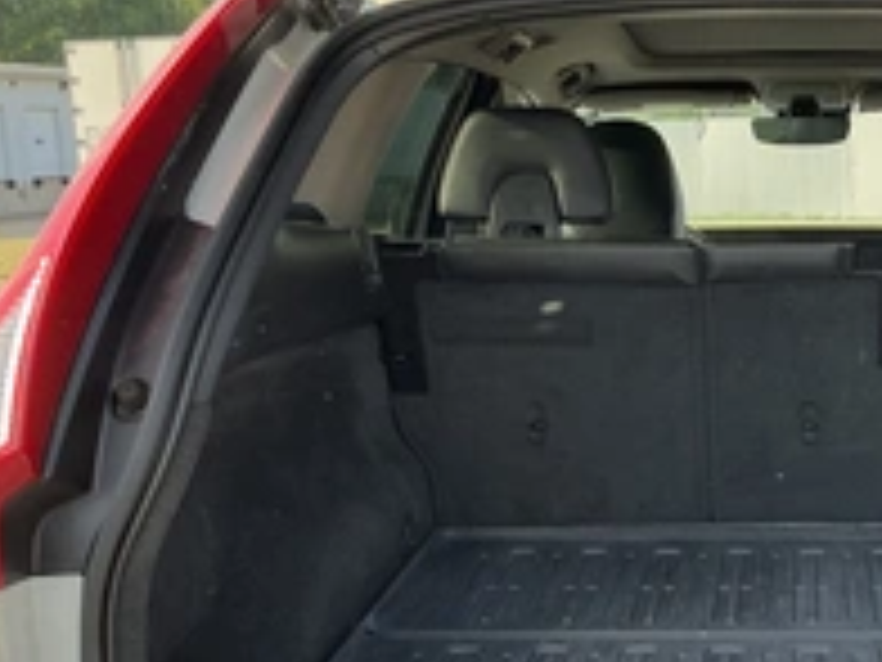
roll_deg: +1.7
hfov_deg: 32.1
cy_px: 455
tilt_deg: -11.6
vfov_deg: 25.5
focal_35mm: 57
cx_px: 796
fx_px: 1452
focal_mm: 3
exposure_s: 1/191
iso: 25
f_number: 1.8
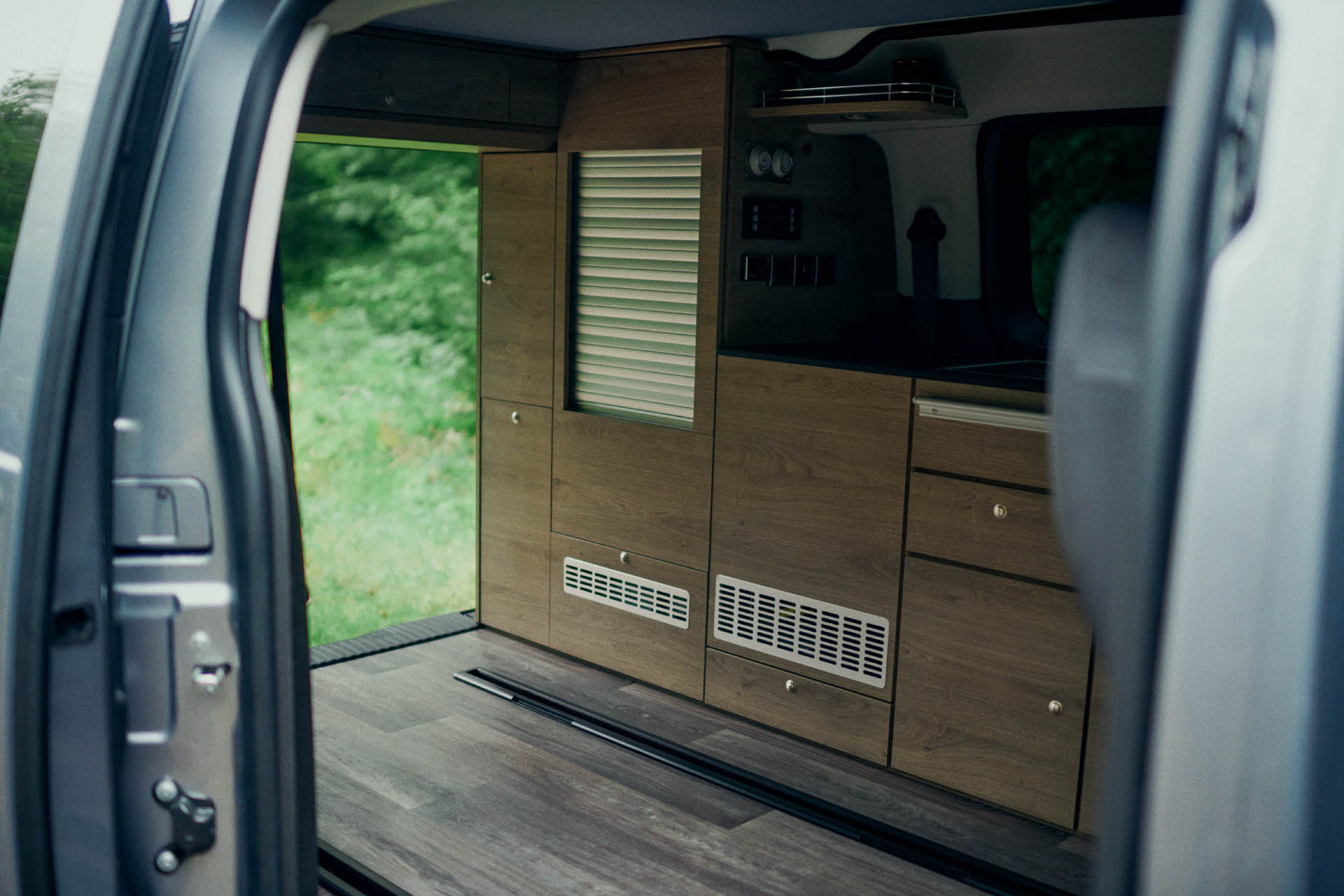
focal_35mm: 35
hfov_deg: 54.4
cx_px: 672
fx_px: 1307
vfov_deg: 37.9
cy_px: 448
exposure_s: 1/320
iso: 640
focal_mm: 35
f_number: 1.8
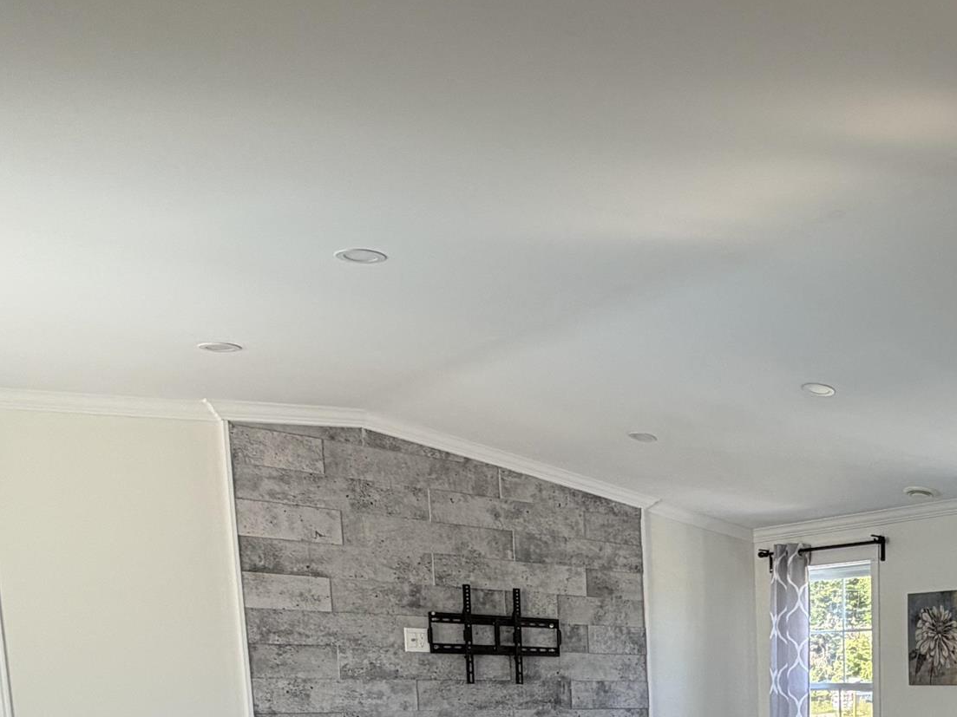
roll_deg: +0.0
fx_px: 1078
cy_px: 828
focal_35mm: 39
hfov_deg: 40.9
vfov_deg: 31.7
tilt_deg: -7.1
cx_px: 985
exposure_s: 1/120
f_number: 2.2
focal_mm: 2.22
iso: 80
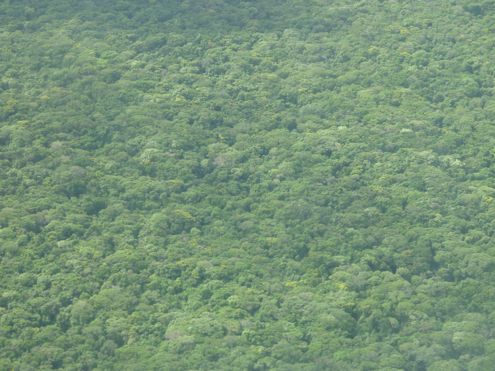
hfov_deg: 18.9
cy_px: 186
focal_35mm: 104
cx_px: 248
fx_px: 1487
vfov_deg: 14.2
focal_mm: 17
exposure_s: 1/125
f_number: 4.3
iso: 80
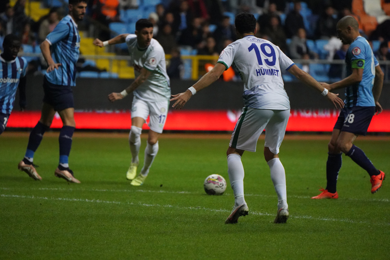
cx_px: 195
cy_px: 130
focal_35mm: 400
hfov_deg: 5.2
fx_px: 4333
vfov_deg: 3.4
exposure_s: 1/2000
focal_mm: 400
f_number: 5.6
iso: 10000
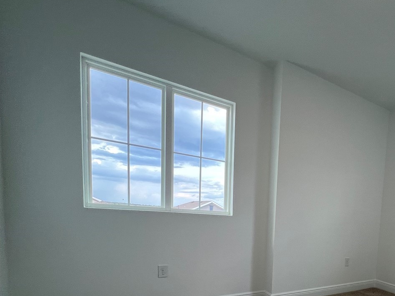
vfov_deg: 56.3
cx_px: 334
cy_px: 240
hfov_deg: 66.7
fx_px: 251
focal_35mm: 22
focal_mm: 1.57
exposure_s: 1/120
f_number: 1.8
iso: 80
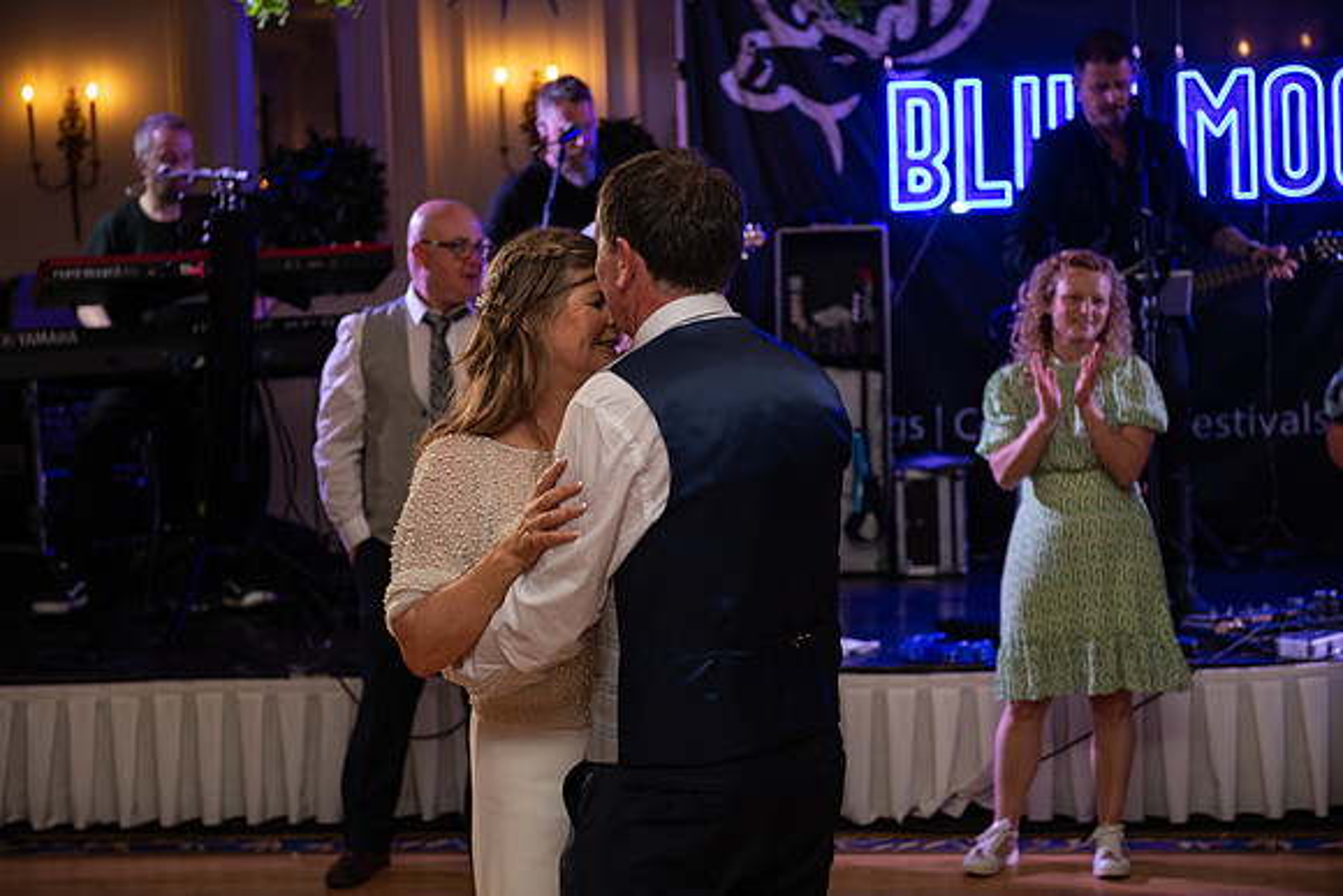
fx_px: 2612
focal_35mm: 70
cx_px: 672
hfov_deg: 28.8
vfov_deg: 19.5
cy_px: 448
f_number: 3.5
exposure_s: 1/160
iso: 500
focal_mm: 70
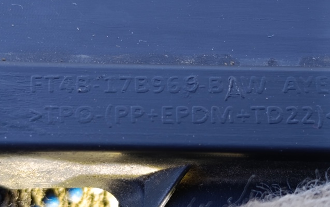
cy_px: 96
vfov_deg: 13.3
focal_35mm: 98
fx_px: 881
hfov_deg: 21.2
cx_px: 165
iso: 250
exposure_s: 1/99.9
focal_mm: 6.11
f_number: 1.7
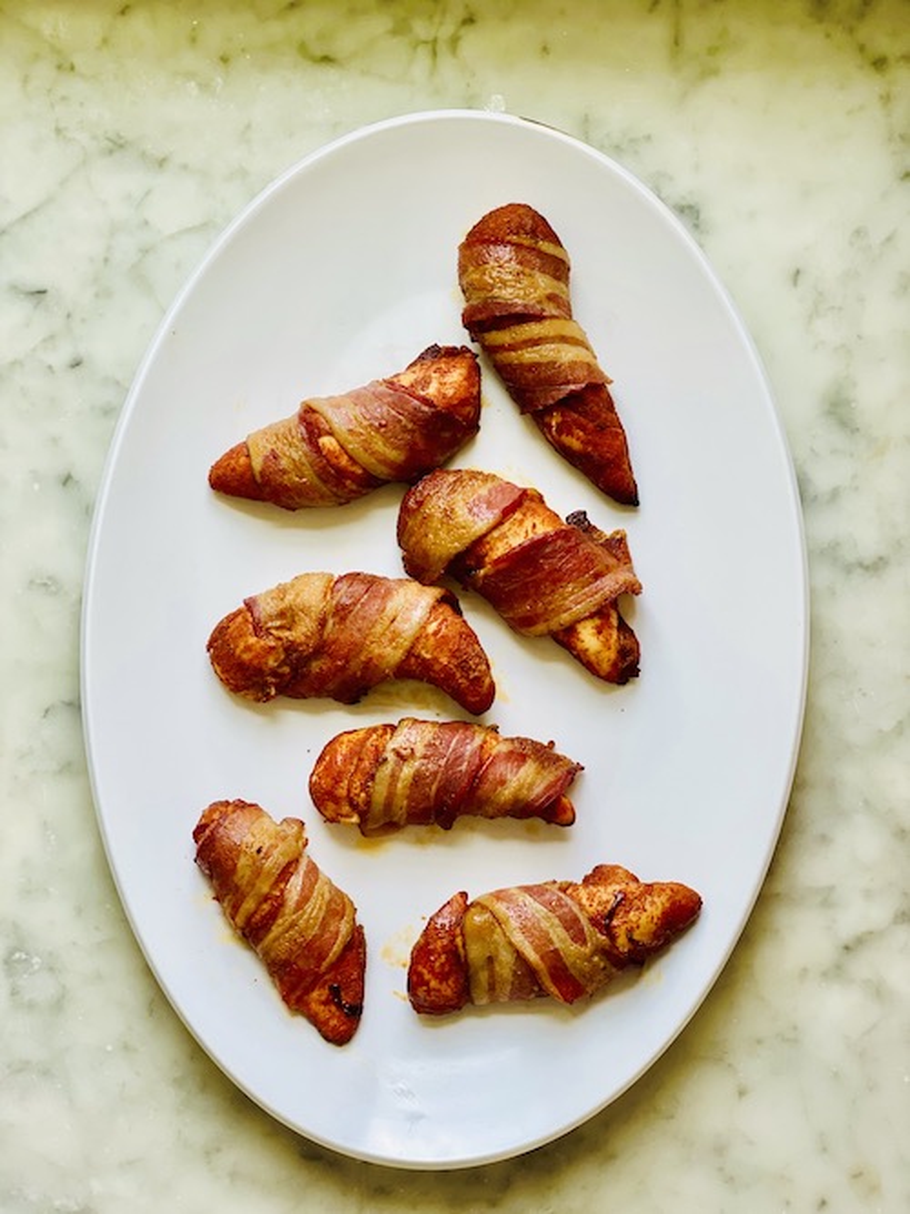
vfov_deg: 36.8
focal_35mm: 52
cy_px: 607
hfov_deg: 28.0
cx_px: 455
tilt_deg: -84.7
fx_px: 1823
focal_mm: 6
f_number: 2
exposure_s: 1/122
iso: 80
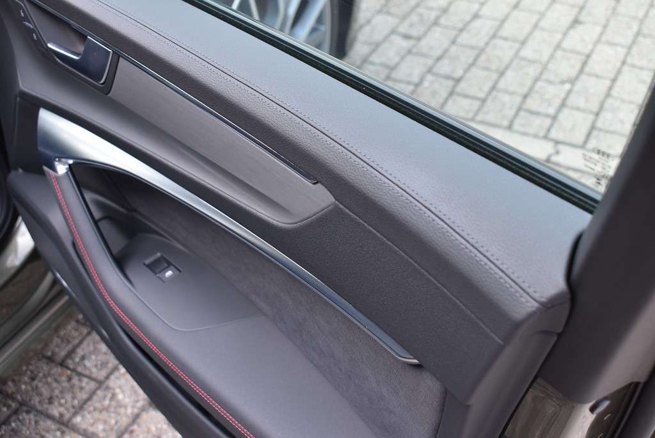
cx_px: 328
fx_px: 846
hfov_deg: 42.3
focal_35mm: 46
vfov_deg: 29.0
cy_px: 219
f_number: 6.3
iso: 400
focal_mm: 31
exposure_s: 1/160
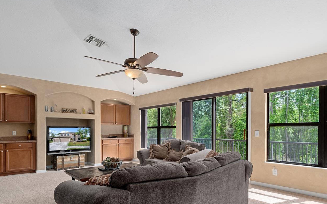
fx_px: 187
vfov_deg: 56.0
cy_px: 137
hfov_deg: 82.3
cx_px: 167
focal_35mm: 21
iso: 320
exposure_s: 1/5
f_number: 9
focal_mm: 16
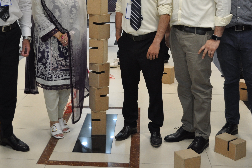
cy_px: 19
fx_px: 426
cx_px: 125
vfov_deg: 21.7
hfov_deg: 32.9
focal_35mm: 61
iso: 560
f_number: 4
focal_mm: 22
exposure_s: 1/60
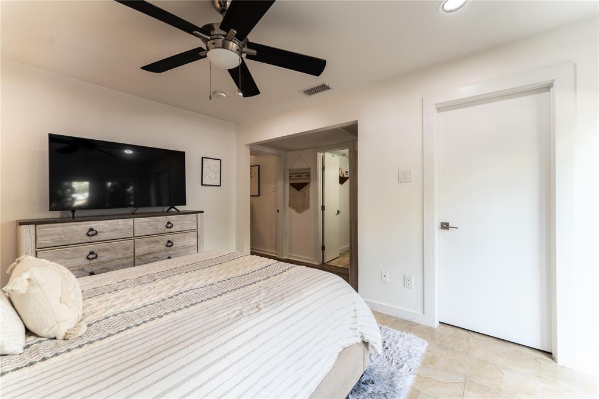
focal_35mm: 14
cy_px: 200
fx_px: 233
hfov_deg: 104.3
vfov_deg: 81.2
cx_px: 300
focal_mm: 14
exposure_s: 1/125
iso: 100
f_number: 7.1
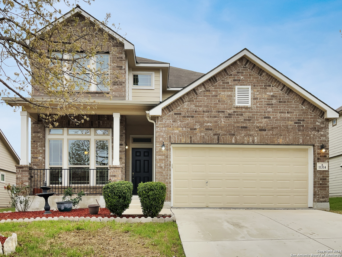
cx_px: 171
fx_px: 287
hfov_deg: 61.6
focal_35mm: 29
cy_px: 128
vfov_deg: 48.2
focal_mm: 3
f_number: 1.8
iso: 16
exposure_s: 1/739
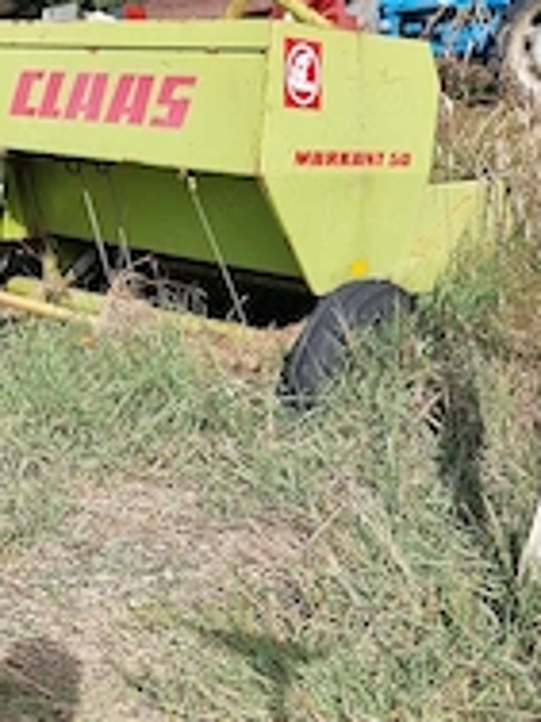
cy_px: 515
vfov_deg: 36.8
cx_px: 61
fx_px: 1063
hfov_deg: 27.6
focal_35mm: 51
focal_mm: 6.7
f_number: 1.8
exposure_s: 1/909
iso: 50
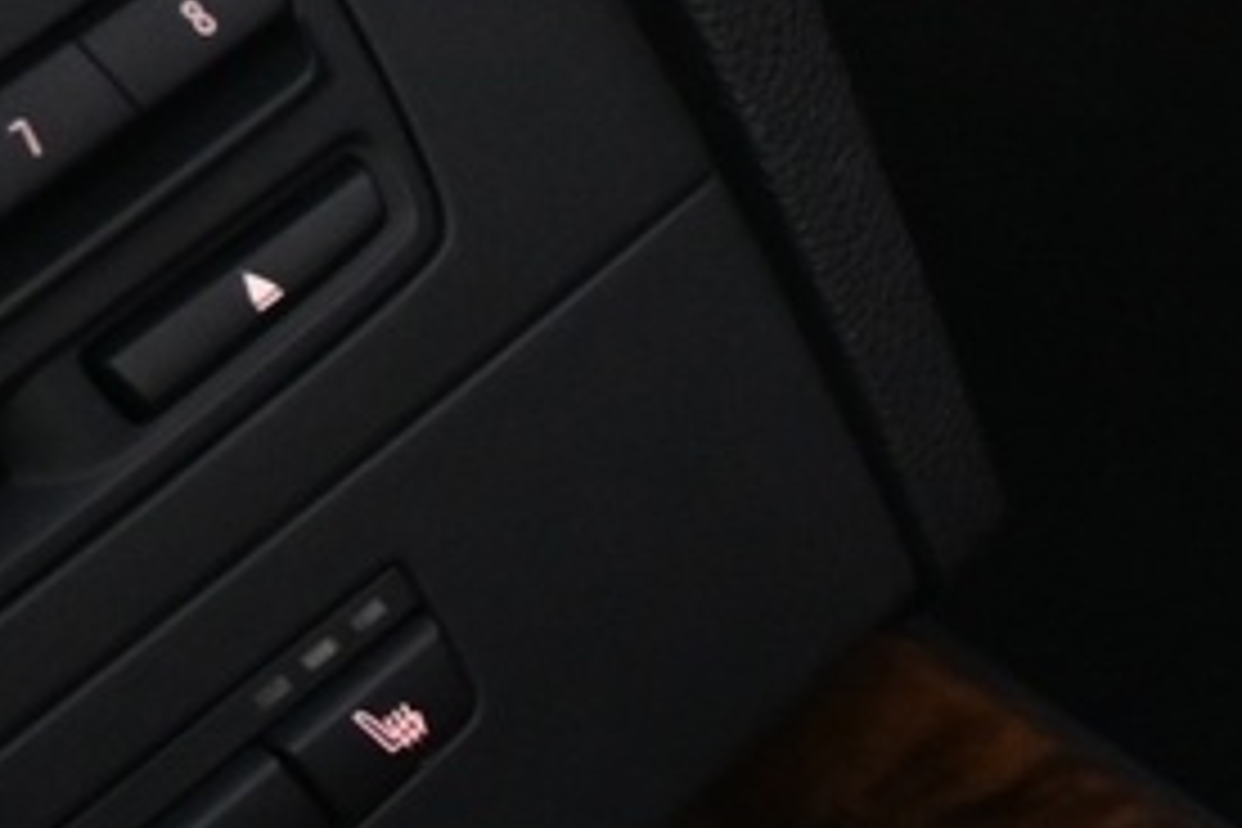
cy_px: 1652
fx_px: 4864
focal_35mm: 141
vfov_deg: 9.1
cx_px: 3542
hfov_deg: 10.8
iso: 1250
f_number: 3.5
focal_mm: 16
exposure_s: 1/25
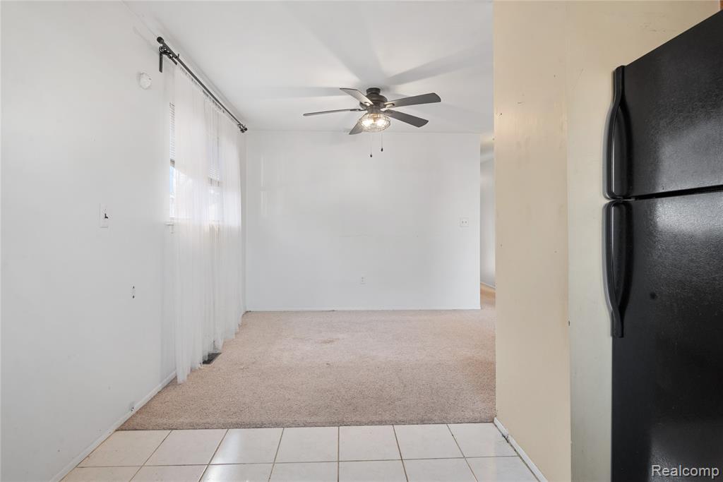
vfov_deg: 43.6
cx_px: 362
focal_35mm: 30
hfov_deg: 61.9
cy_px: 241
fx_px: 603
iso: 320
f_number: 9
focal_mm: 30
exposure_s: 1/5
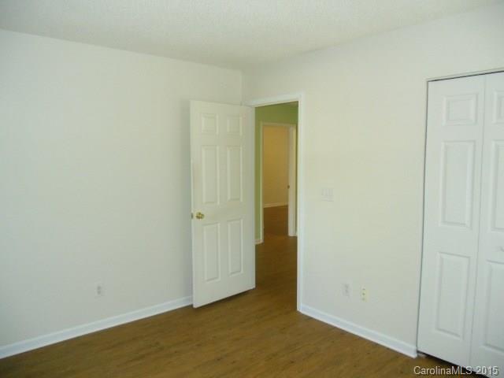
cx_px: 252
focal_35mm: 27
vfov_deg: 51.4
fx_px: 393
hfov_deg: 65.3
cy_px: 189
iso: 400
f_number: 3.2
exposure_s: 1/60
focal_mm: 4.9
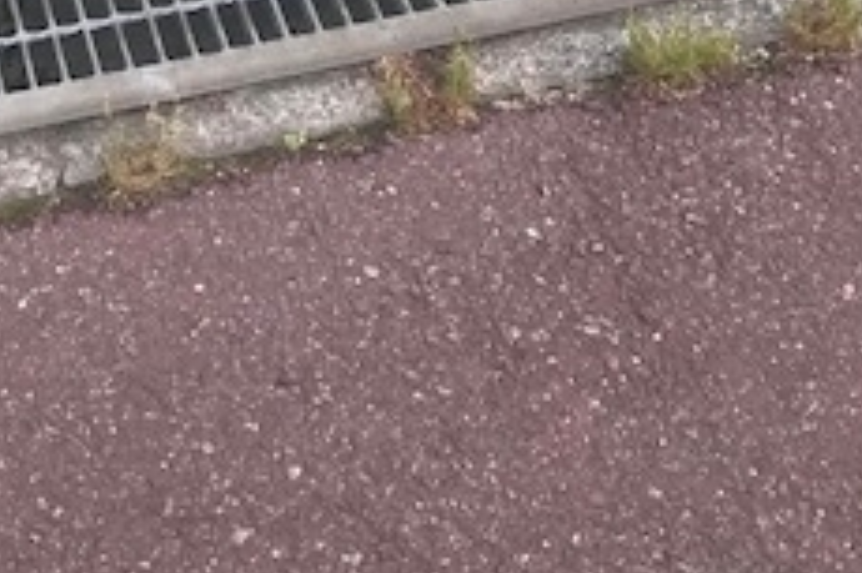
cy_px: -536
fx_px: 1938
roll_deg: -1.0
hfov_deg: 24.6
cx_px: 139
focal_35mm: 81
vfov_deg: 14.3
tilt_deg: -28.9
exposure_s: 1/60
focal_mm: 3.99
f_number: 1.8
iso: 25
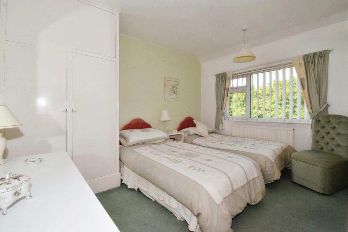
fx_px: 145
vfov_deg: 77.3
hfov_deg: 100.4
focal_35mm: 15
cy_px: 116
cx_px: 174
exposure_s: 1/60
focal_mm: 10
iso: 1000
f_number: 22
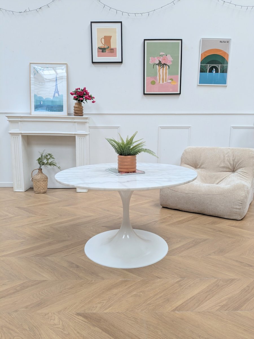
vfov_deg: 65.3
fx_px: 264
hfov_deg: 51.4
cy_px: 170
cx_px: 127
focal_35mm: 27
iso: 55
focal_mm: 4.38
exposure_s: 1/128
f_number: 1.73
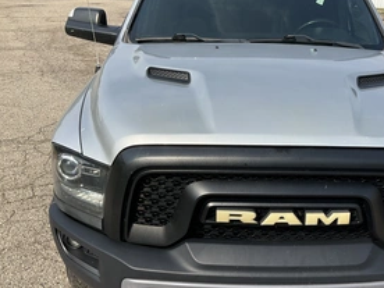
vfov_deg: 34.3
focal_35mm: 42
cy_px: 152
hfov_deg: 44.3
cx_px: 249
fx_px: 466
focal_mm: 3
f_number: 1.8
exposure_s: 1/1534
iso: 25
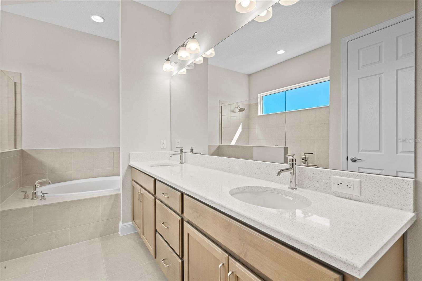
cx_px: 211
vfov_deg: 73.7
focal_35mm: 16
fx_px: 188
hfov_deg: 96.7
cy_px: 140
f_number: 8
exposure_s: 1/30
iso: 400
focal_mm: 16
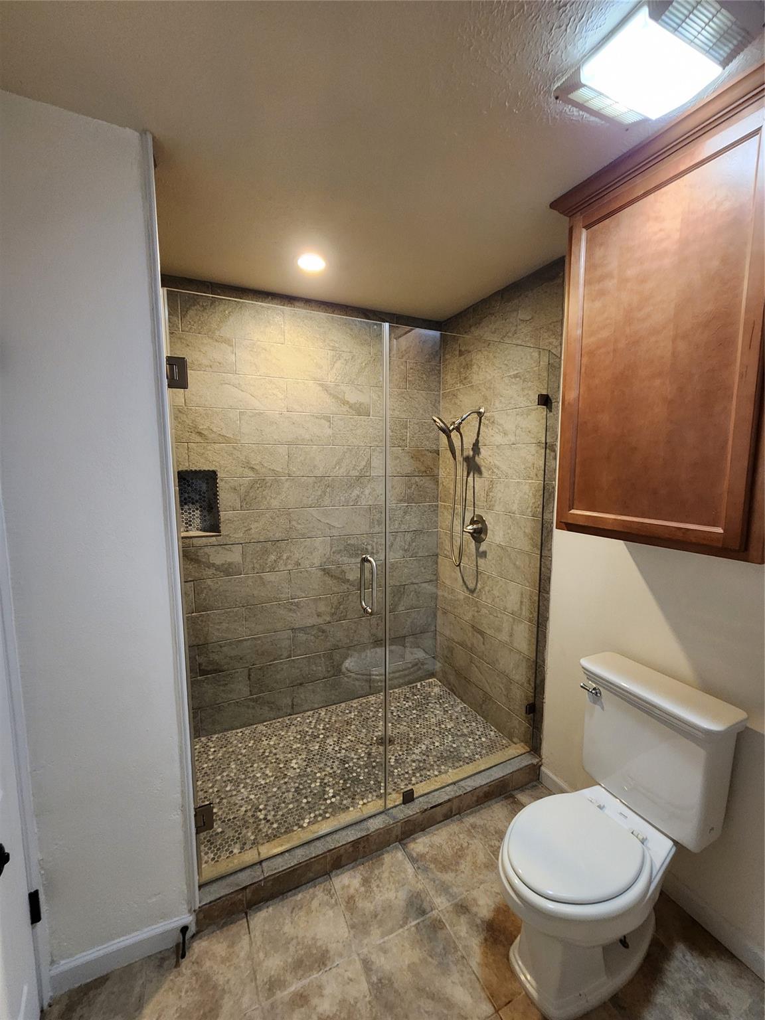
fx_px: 383
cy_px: 510
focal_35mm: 13
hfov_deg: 89.9
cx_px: 382
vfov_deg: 106.2
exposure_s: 1/30
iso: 400
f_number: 2.2
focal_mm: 2.2
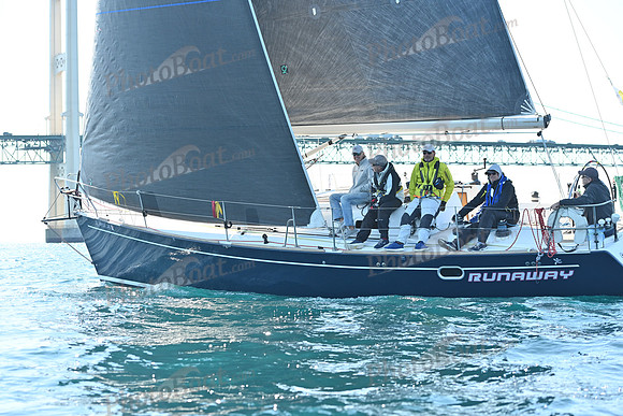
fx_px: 1298
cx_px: 312
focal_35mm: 75
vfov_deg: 18.2
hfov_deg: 27.0
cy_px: 208
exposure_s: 1/1000
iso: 320
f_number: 4
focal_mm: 75
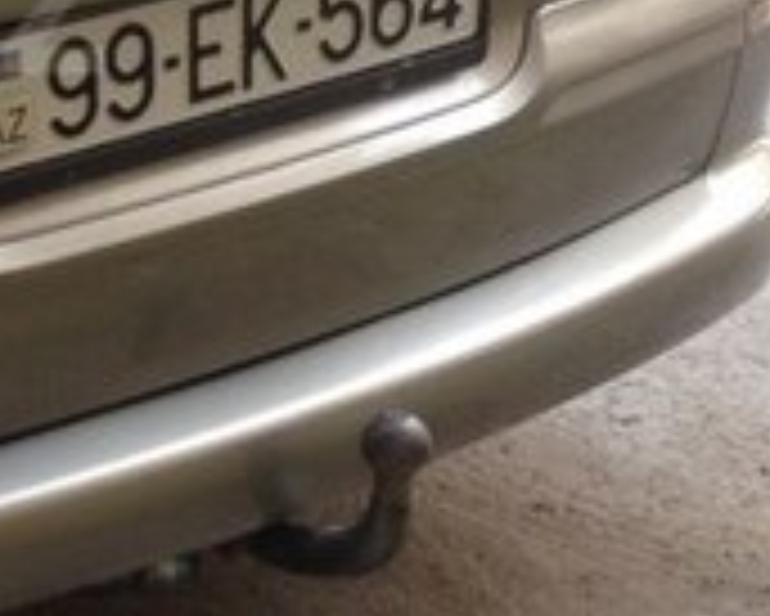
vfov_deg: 11.6
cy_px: 7
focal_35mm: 132
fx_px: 3010
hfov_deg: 13.8
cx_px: -356
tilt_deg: -21.0
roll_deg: +1.4
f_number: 2.4
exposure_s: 1/169
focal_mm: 4.28
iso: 50
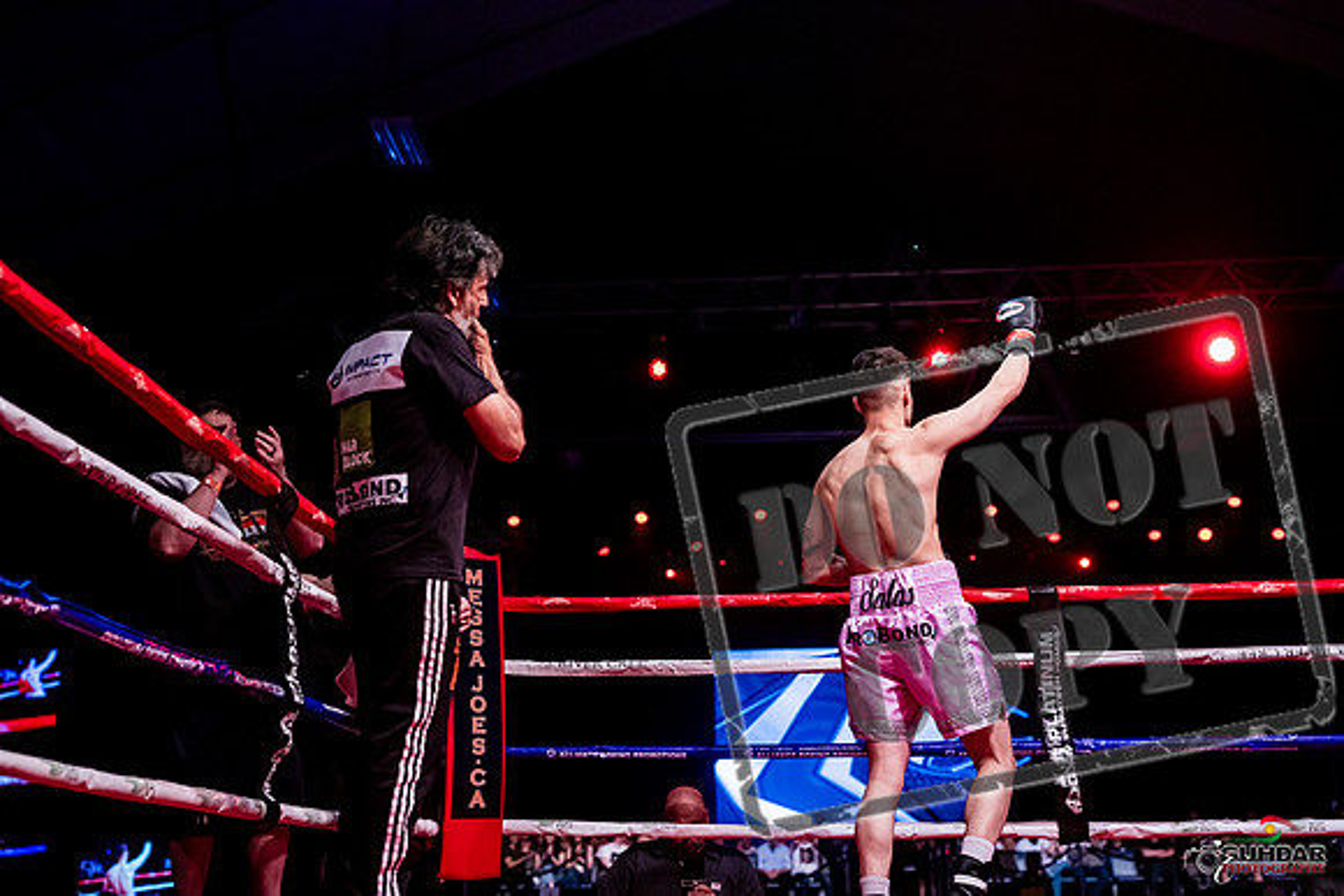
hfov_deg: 44.5
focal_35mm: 44
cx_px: 672
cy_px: 448
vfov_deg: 30.5
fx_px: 1643
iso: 4000
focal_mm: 44
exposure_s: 1/1000
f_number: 2.8
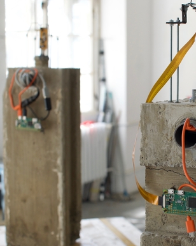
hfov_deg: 19.2
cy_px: 133
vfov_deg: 24.1
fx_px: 573
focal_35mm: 79
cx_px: 153
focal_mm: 30
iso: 400
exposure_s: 1/160
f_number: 6.3
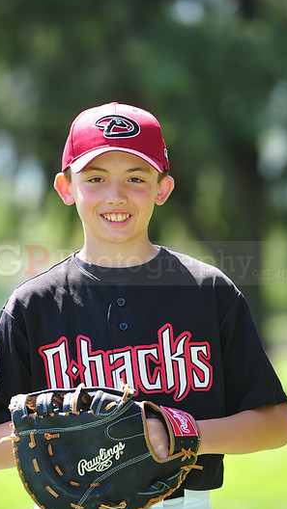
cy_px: 254
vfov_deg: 9.4
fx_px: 3112
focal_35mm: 230
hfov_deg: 5.3
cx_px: 128
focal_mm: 200
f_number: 4.5
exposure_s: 1/320
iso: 200
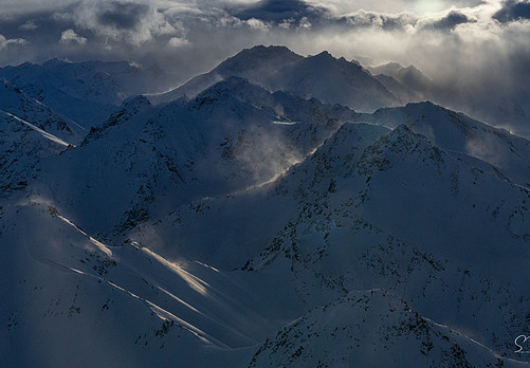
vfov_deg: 11.5
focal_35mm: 123
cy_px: 180
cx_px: 355
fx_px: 1834
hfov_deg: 16.4
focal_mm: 82
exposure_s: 1/1250
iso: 320
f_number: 20
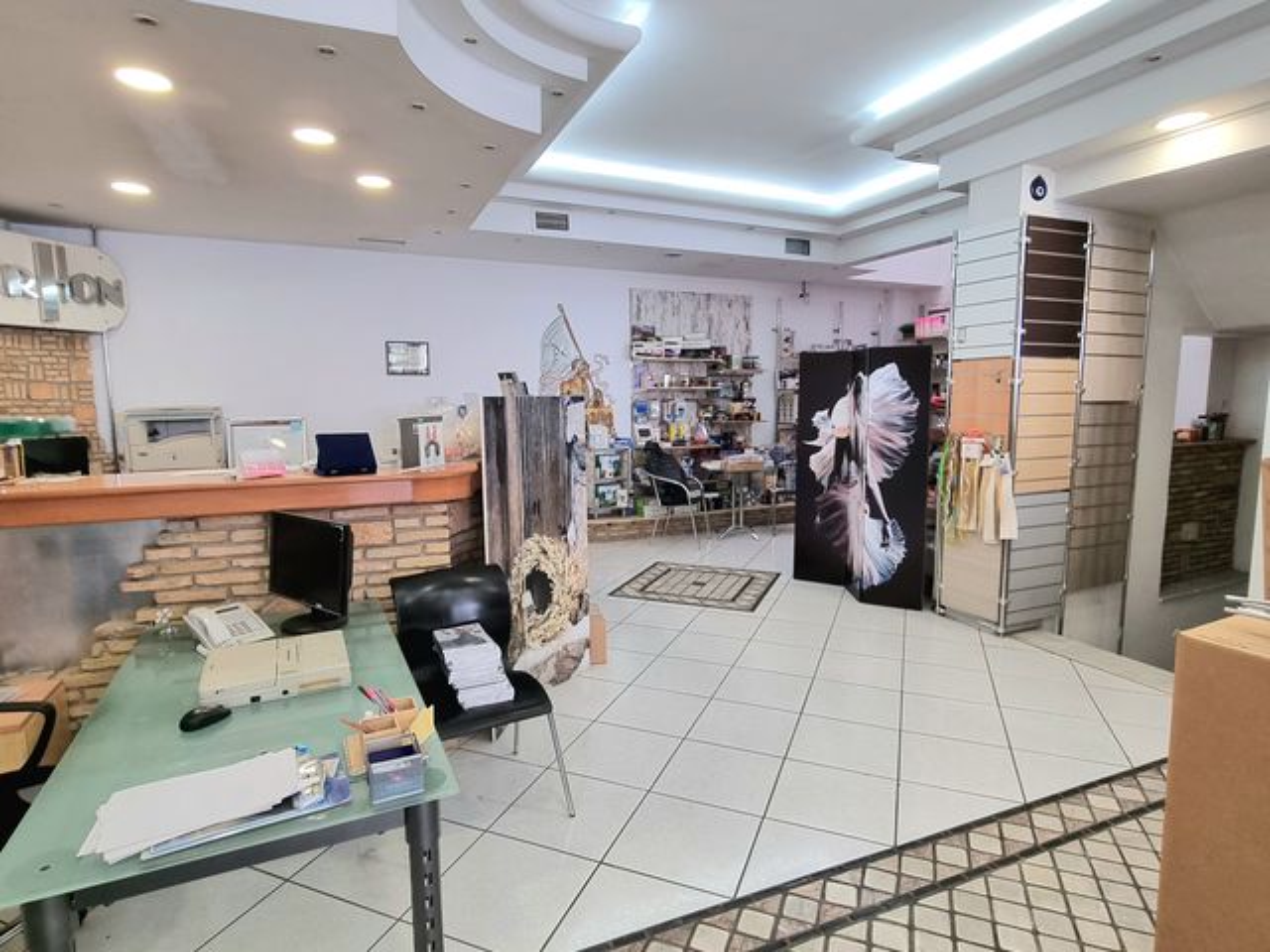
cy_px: 476
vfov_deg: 89.9
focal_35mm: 13
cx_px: 635
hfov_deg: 106.2
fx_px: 477
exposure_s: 1/50
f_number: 2.2
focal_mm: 2.2
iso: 160
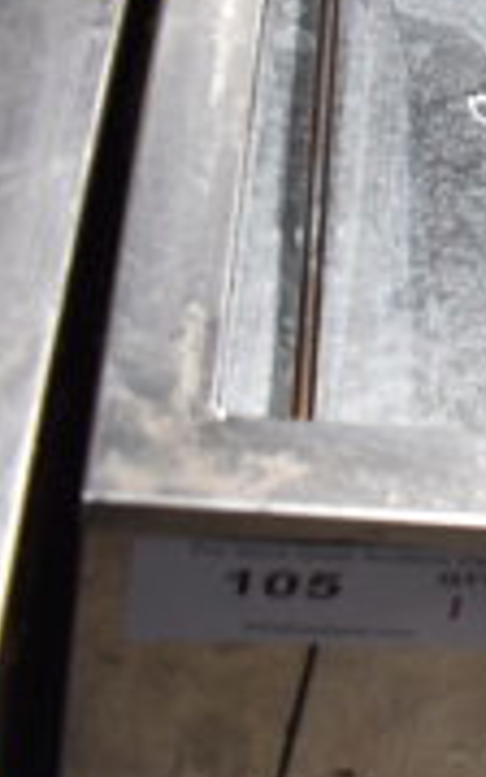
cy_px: 158
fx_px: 1990
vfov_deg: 21.8
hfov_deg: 11.0
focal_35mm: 94
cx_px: 1284
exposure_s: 1/40
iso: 200
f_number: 3.5
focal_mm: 18
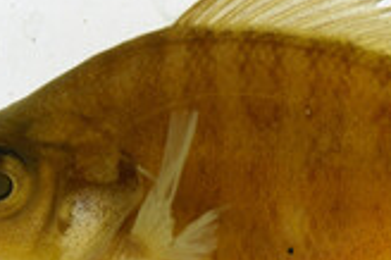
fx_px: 4763
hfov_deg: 4.6
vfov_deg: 3.1
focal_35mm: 439
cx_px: 980
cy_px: 402
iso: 100
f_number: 10
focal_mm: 60
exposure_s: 1/200
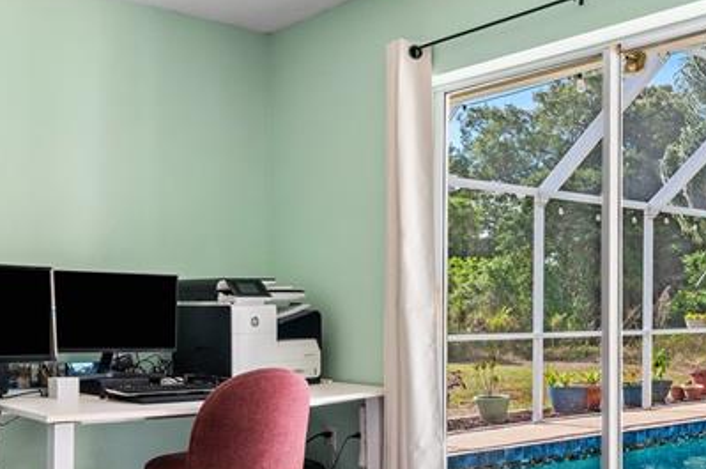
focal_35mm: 41
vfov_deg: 32.2
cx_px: 219
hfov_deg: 46.5
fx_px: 803
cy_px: 326
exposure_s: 1/13
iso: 320
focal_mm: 16
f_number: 10
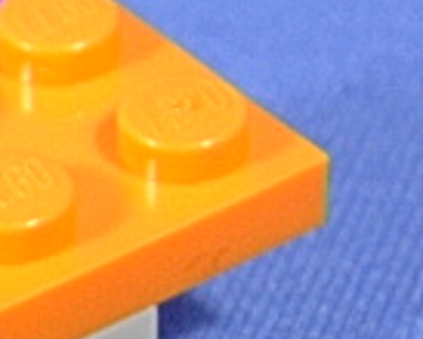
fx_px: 3423
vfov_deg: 5.6
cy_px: 502
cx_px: -466
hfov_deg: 6.8
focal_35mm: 273
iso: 70
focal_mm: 9
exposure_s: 1/5.1
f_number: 3.4
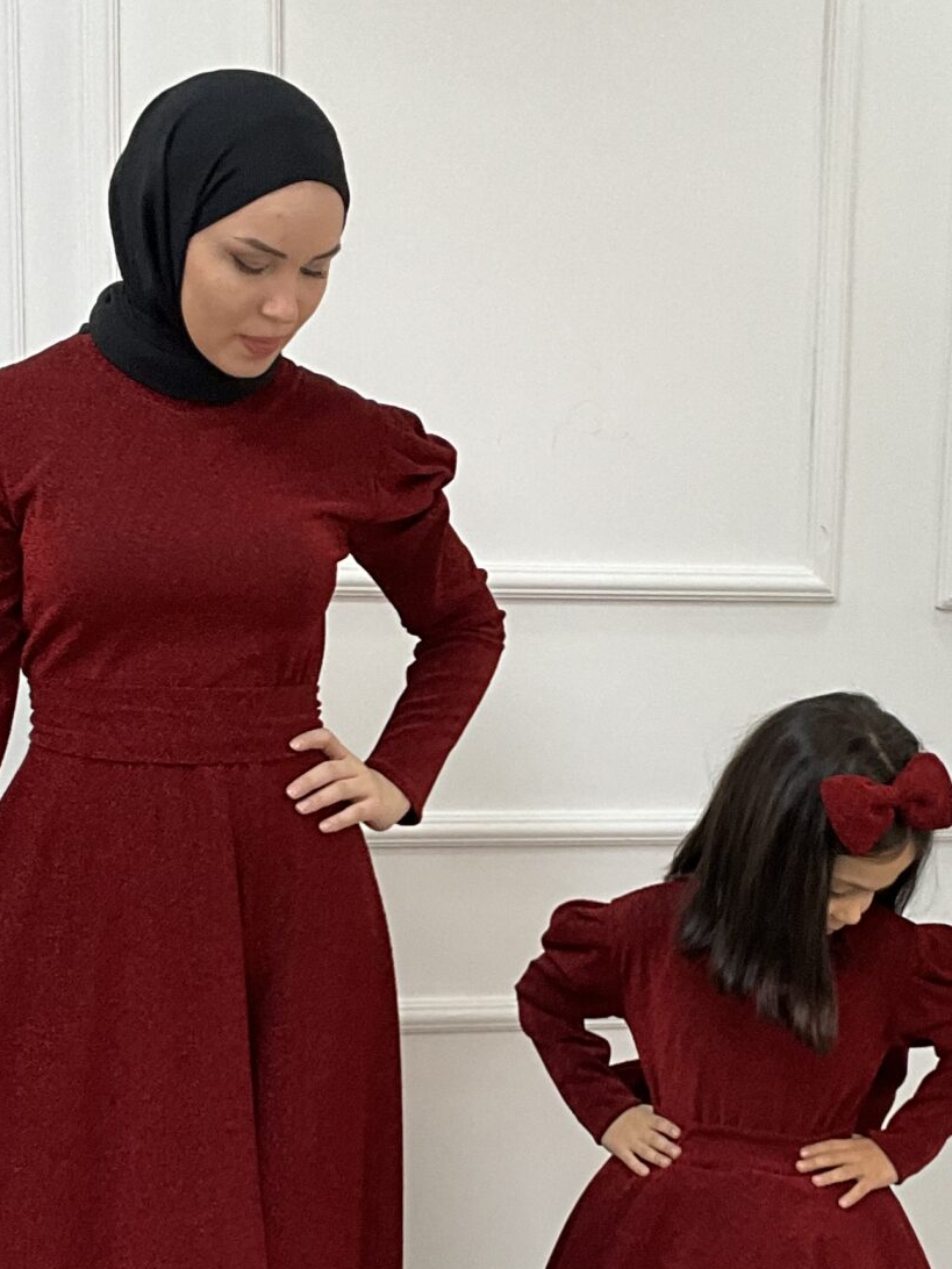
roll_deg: -1.2
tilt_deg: -7.1
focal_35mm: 68
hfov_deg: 21.6
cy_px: 855
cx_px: 524
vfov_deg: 28.4
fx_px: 2493
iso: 64
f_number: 1.8
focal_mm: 3
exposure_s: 1/105
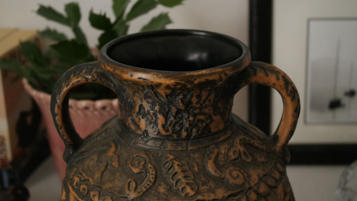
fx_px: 577
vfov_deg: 19.7
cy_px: 89
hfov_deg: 34.4
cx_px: 179
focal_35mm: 61
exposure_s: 1/30
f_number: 5.6
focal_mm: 38
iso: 1600
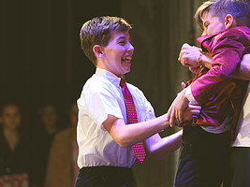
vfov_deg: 5.3
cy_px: 121
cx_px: 161
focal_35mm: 282
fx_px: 2036
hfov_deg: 7.0
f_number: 2.8
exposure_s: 1/250
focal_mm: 135
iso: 1100
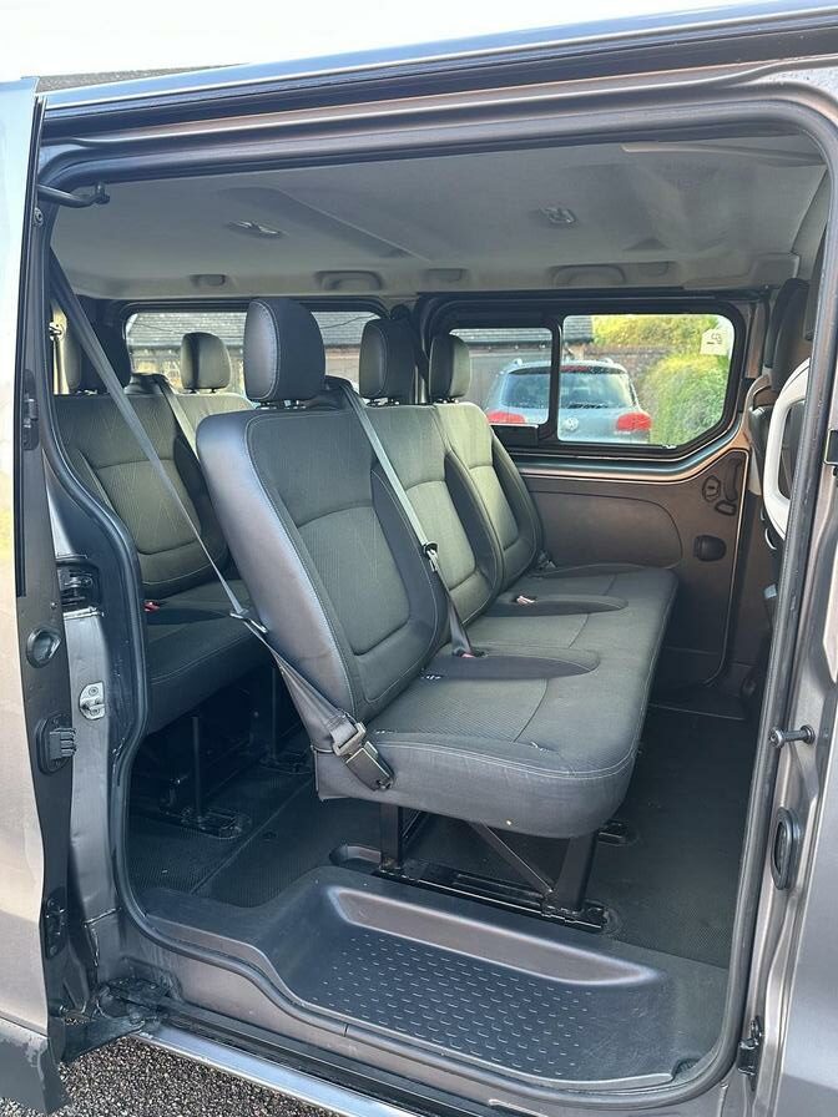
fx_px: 775
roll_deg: +0.9
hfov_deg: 56.8
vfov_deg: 71.6
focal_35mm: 24
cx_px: 419
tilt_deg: -13.6
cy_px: 558
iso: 250
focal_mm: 6.86
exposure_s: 1/88
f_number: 1.78
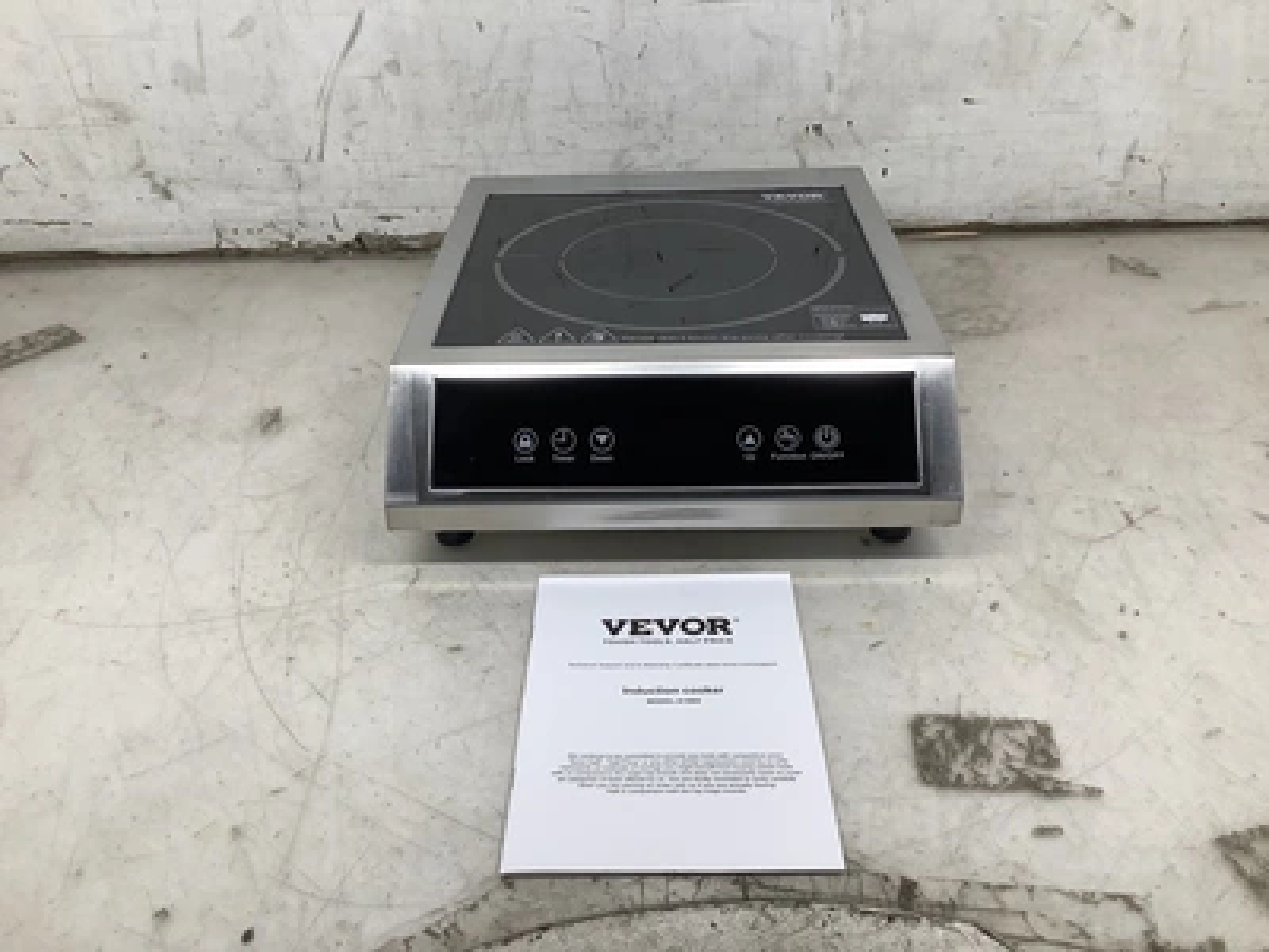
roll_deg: +2.0
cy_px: 476
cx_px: 634
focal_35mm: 31
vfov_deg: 45.4
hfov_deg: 58.4
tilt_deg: -31.1
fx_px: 1136
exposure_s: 1/120
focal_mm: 3.3
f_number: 2.4
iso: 50
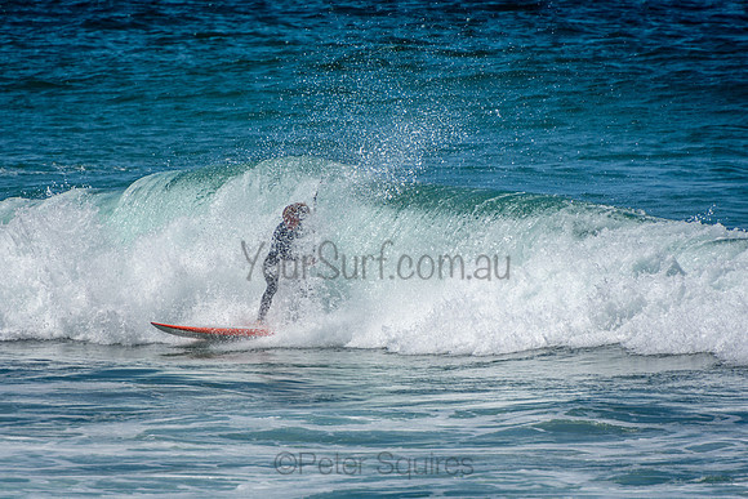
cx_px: 374
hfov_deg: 3.4
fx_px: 12469
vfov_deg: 2.3
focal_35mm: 600
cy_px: 250
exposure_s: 1/2000
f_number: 5.6
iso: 200
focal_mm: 400
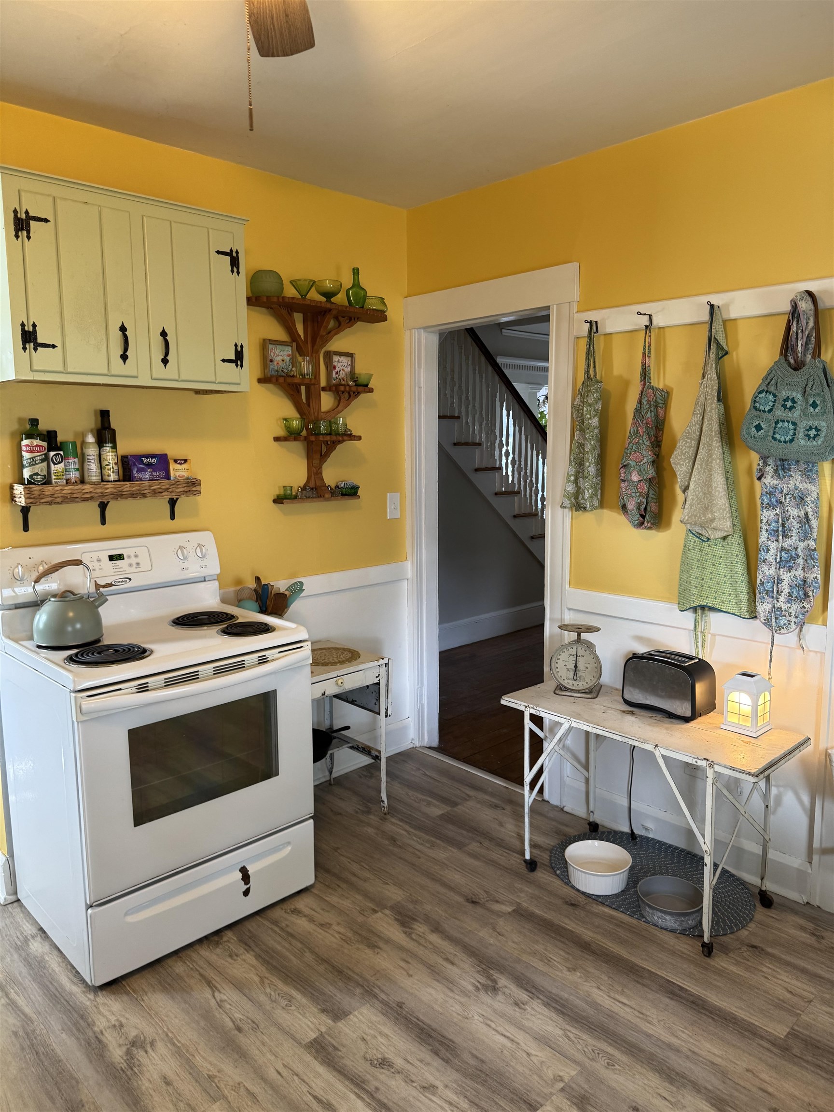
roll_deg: +0.6
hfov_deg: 56.8
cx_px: 417
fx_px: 771
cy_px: 556
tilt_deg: -6.0
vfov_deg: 71.6
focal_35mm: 24
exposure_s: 1/60
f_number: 1.78
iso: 200
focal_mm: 6.76
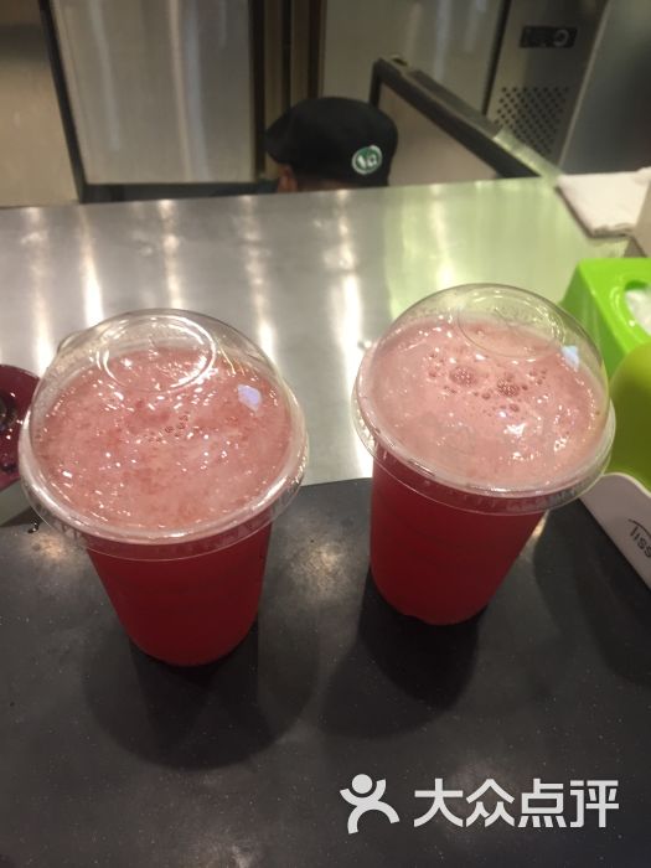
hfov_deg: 48.2
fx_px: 727
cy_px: 434
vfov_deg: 61.7
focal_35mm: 29
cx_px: 326
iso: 64
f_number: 2.2
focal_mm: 4.15
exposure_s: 1/33
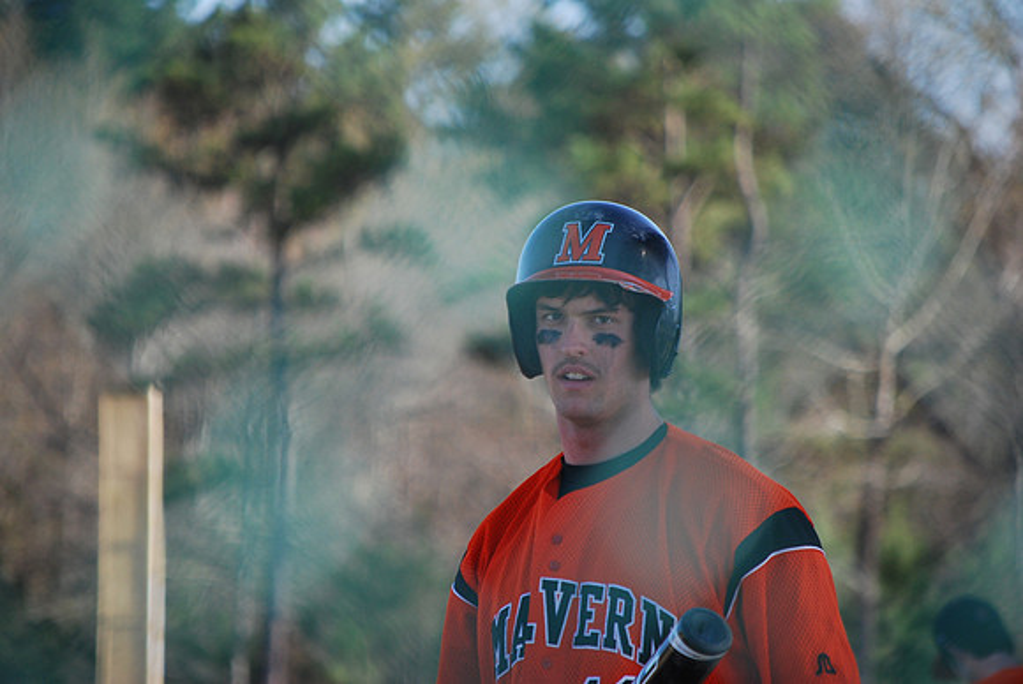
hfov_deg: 7.6
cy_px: 342
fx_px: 7680
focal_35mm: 270
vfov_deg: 5.1
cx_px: 512
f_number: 5.6
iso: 400
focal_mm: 180
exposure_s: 1/500
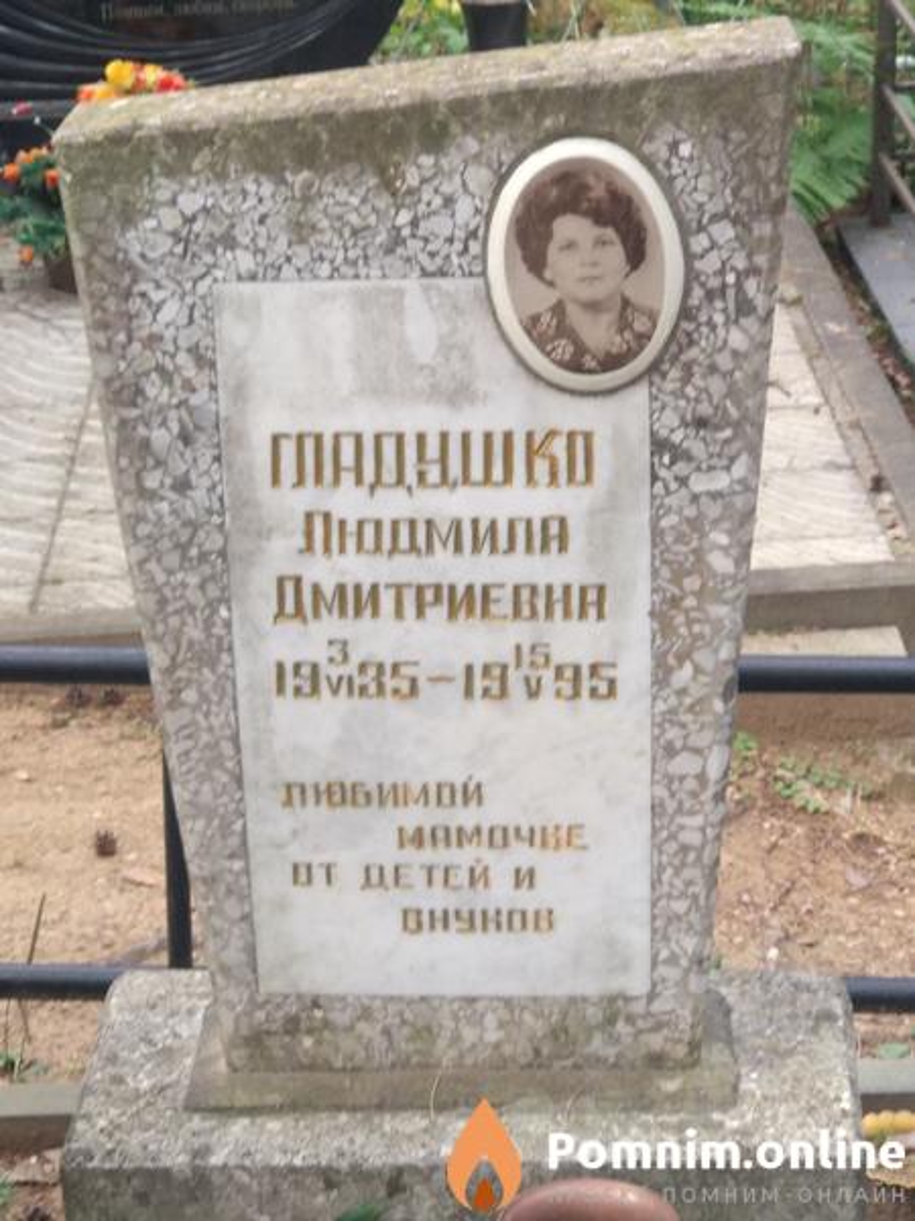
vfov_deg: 36.8
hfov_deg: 28.0
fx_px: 1833
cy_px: 610
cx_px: 458
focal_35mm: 52
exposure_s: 1/60
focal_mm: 5.99
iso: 160
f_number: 2.6
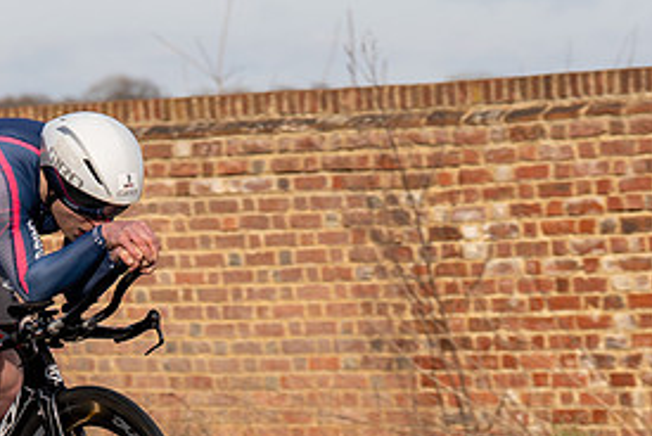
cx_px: 12
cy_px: 311
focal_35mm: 283
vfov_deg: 4.9
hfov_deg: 7.2
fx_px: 5131
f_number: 4
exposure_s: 1/800
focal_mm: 86
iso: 100
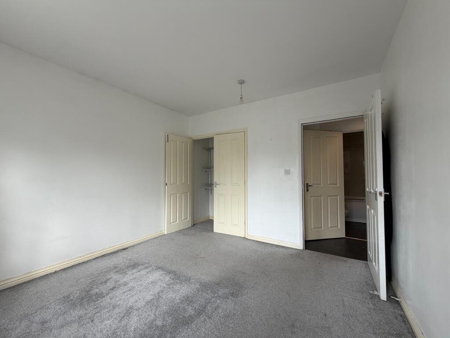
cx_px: 225
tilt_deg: +2.0
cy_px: 169
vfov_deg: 85.7
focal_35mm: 14
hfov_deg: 102.1
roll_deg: +0.3
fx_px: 182
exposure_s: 1/121
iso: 100
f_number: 2.2
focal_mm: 2.2
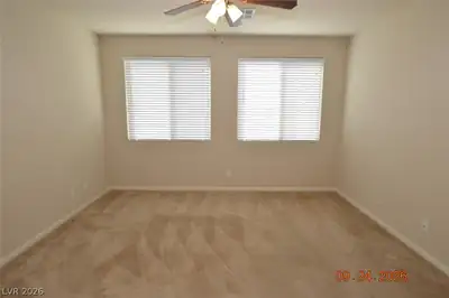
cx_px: 224
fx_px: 224
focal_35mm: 18
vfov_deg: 67.3
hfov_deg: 90.0
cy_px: 149
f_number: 5
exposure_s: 1/100
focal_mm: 12
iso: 400
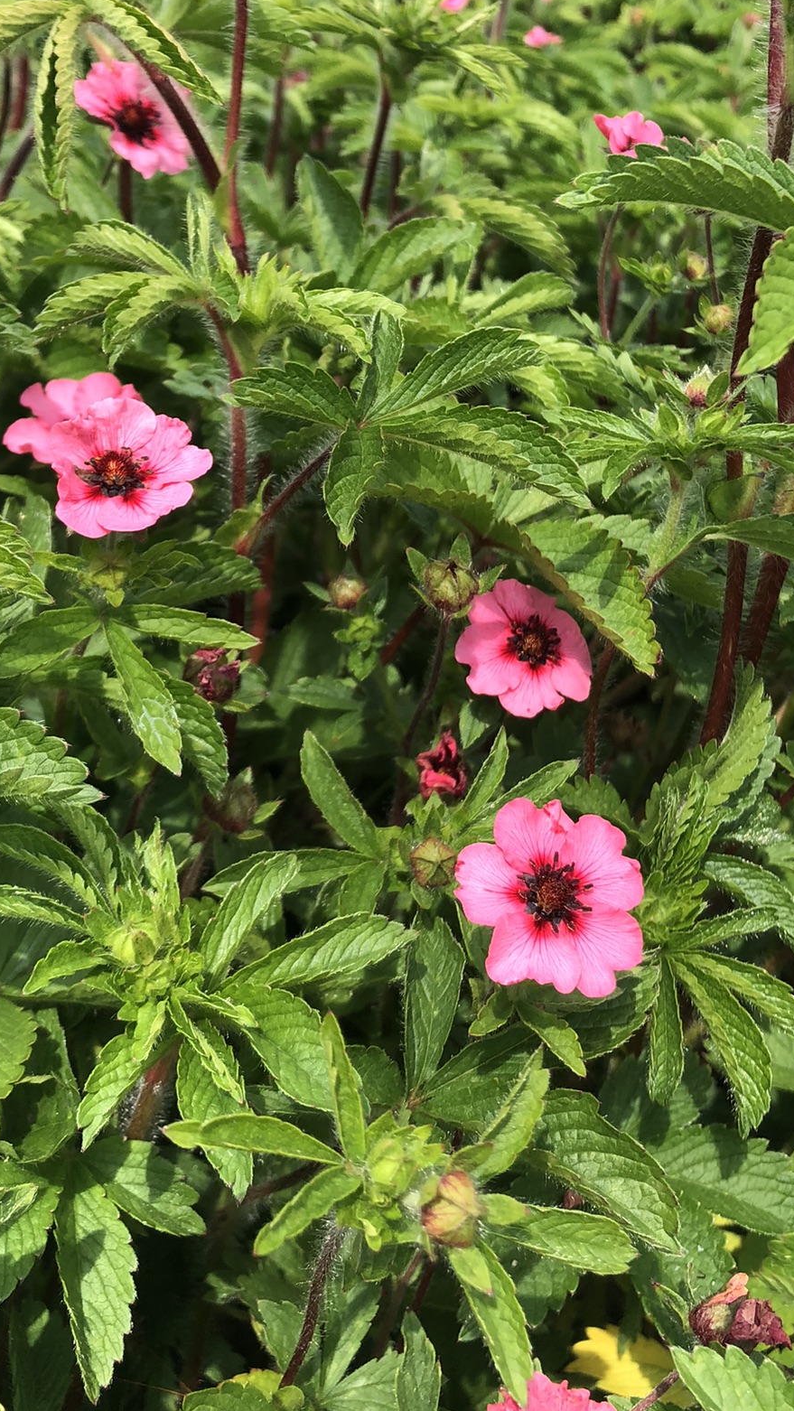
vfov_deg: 49.8
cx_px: 415
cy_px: 501
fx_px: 1497
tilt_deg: -28.1
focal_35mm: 40
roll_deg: -1.4
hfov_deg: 29.7
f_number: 1.8
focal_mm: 4
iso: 20
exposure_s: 1/695
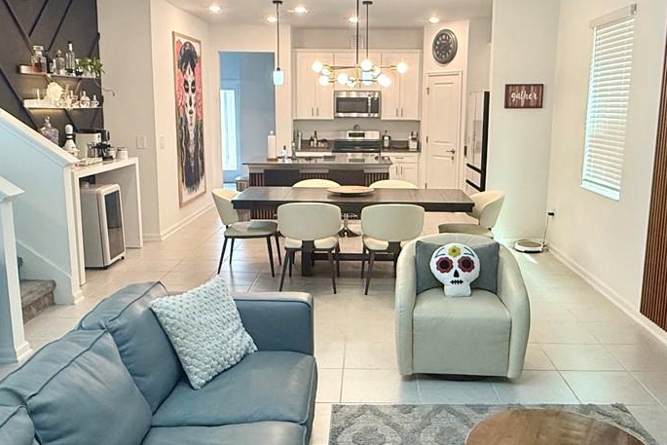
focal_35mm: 34
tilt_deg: -10.5
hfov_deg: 55.7
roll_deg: -0.8
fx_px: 630
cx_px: 369
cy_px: 217
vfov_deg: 38.9
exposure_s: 1/120
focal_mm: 2.22
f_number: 2.2
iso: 200
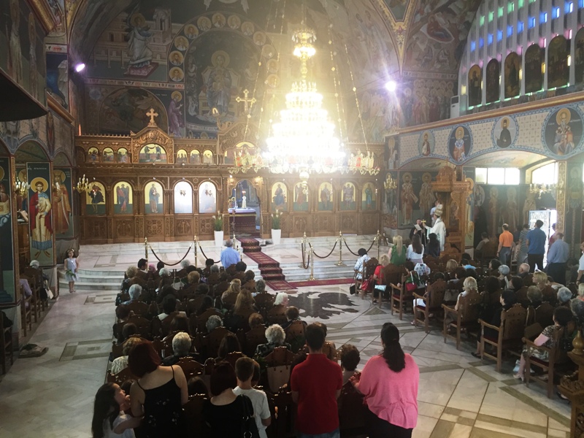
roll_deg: +0.1
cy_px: 219
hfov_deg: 61.7
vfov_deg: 48.2
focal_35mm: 29
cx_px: 292
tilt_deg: -6.0
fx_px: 489
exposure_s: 1/33
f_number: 2.2
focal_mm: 4.15
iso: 125
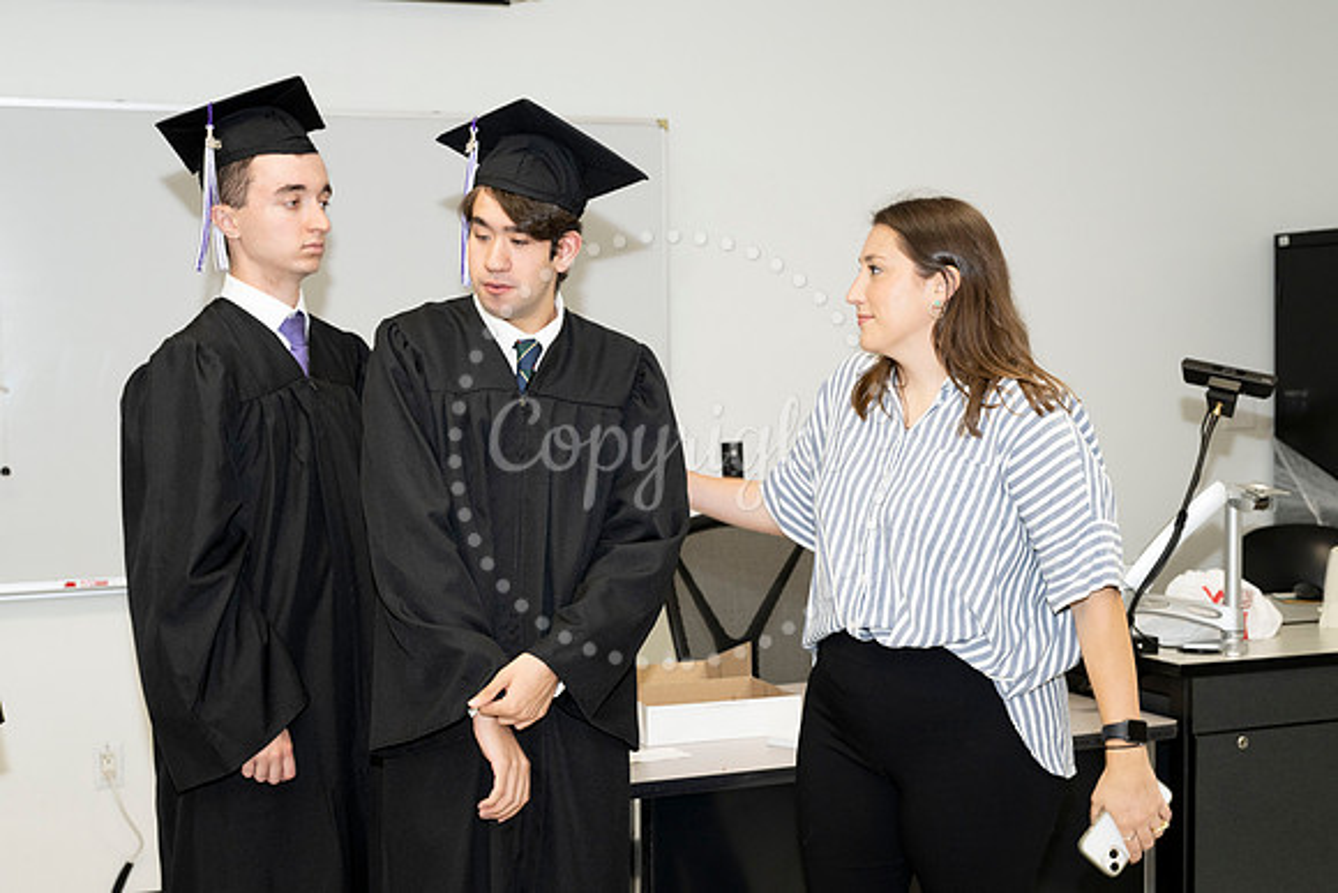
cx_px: 669
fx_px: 1784
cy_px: 446
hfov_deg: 41.1
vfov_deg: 28.1
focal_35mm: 48
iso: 800
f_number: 5.6
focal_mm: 48
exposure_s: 1/80
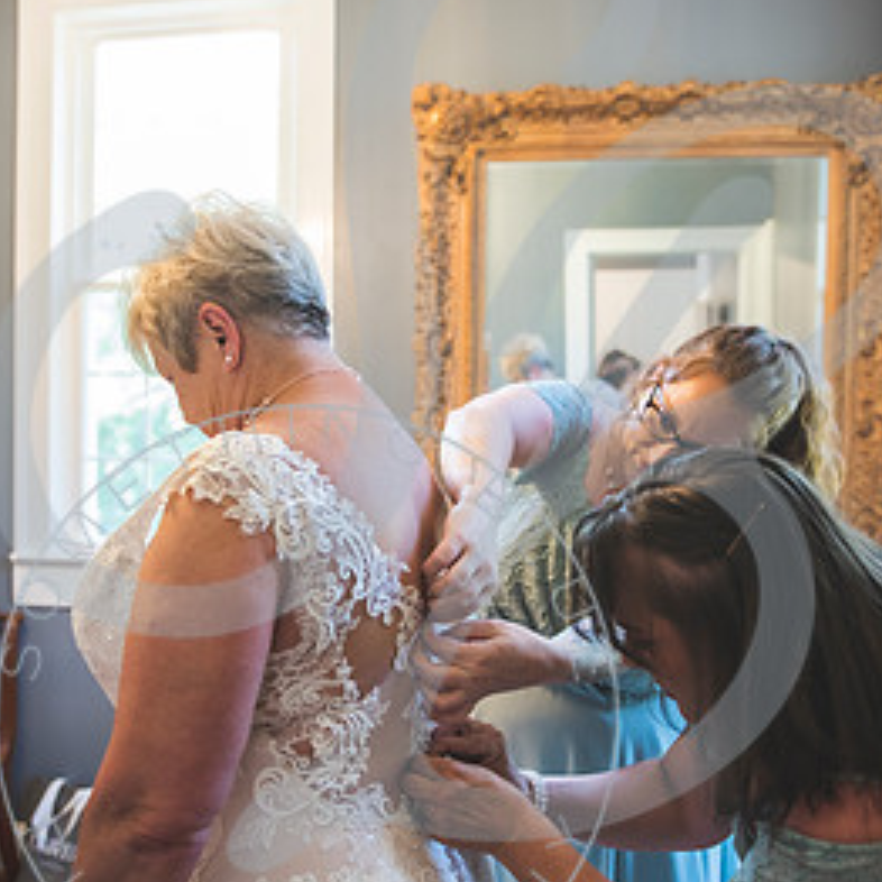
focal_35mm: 35
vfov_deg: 47.2
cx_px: 458
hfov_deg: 47.2
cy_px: 461
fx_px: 1009
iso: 1250
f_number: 2.8
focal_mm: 24
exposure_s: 1/125
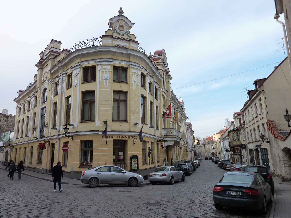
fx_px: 210
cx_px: 146
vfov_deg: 54.9
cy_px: 109
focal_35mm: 25
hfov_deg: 69.4
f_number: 4
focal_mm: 4.1
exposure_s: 1/200
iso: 125
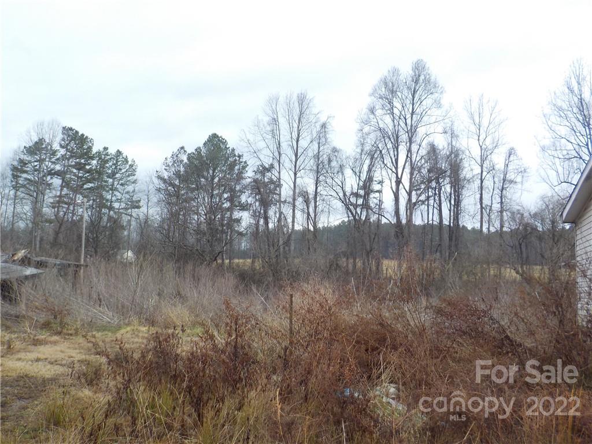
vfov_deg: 46.8
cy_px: 222
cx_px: 296
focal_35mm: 30
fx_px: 513
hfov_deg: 60.0
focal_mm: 4.1
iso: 125
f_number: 3.3
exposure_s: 1/40
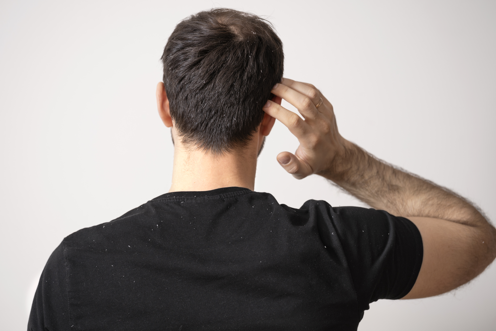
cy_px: 166
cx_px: 248
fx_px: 1447
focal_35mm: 105
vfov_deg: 13.0
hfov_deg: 19.5
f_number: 4
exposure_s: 1/250
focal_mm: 105
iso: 200
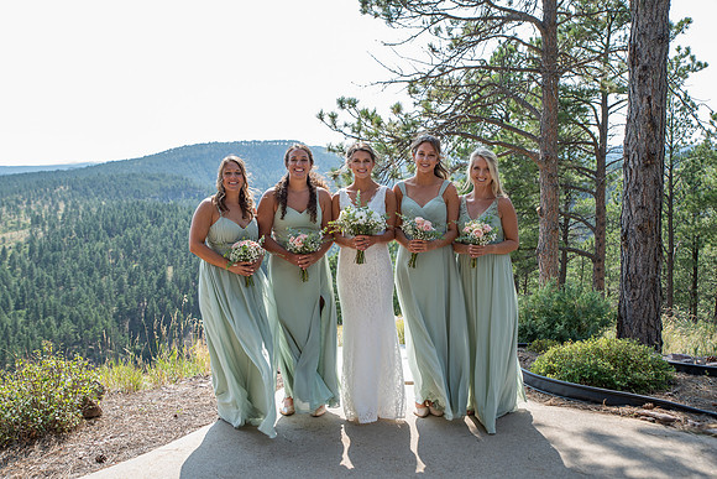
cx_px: 358
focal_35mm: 32
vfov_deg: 41.1
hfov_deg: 58.7
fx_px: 637
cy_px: 240
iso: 125
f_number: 4.5
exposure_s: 1/160
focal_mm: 32
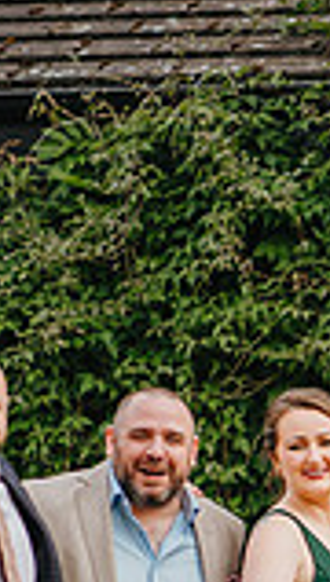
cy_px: 536
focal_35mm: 324
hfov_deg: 3.7
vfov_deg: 6.6
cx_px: 829
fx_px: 5016
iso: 200
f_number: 2.8
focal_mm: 85
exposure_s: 1/640
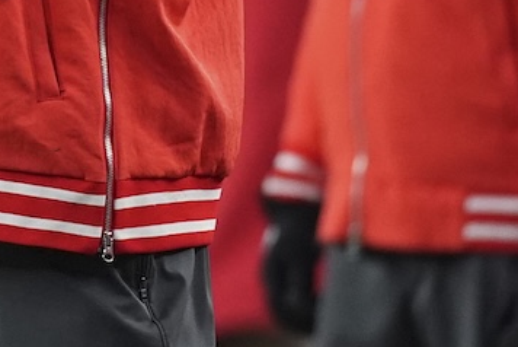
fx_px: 46657
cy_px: -213
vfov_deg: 0.4
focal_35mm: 3240
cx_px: -173
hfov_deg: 0.6
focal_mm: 600
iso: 3200
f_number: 4
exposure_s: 1/1600
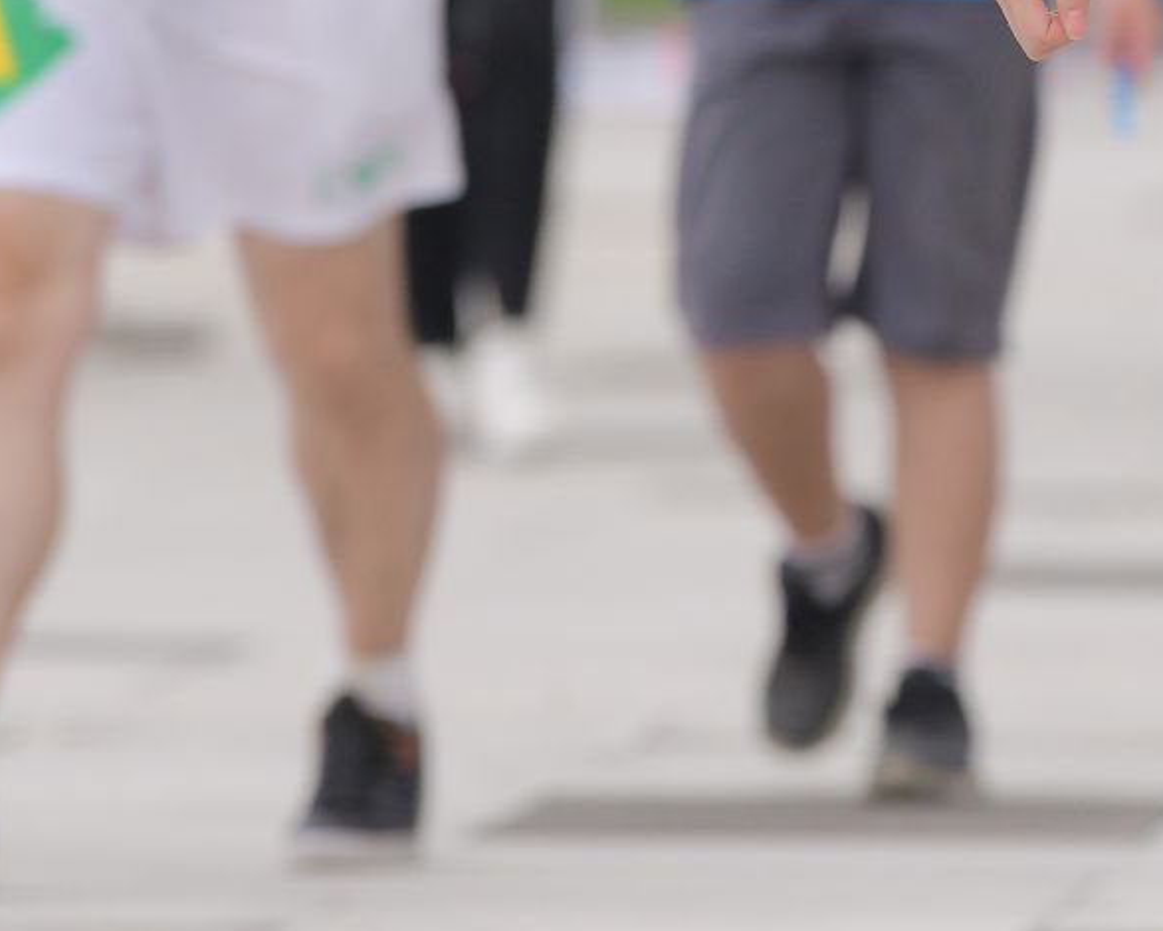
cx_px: 1471
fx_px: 29060
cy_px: -498
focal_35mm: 844
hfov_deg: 2.3
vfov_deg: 1.8
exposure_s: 1/800
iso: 500
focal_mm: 200
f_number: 4
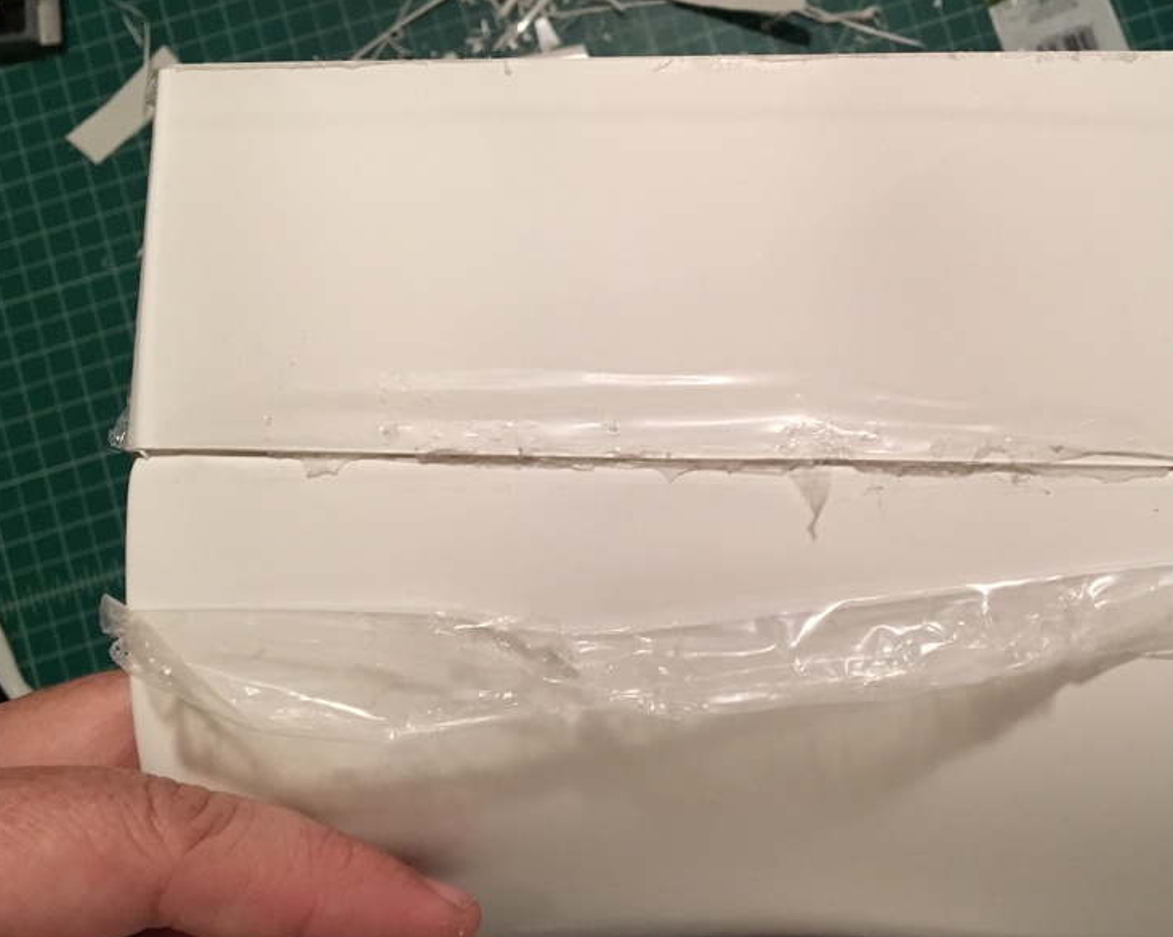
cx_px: 761
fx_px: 1353
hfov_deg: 46.3
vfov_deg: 38.0
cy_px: 359
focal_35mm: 39
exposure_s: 1/15
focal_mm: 4.15
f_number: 2.2
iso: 200
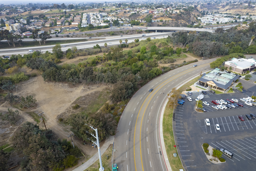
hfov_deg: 78.6
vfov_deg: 57.2
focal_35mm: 22
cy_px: 86
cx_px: 128
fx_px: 156
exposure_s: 1/640
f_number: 2.8
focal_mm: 8.38
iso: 100
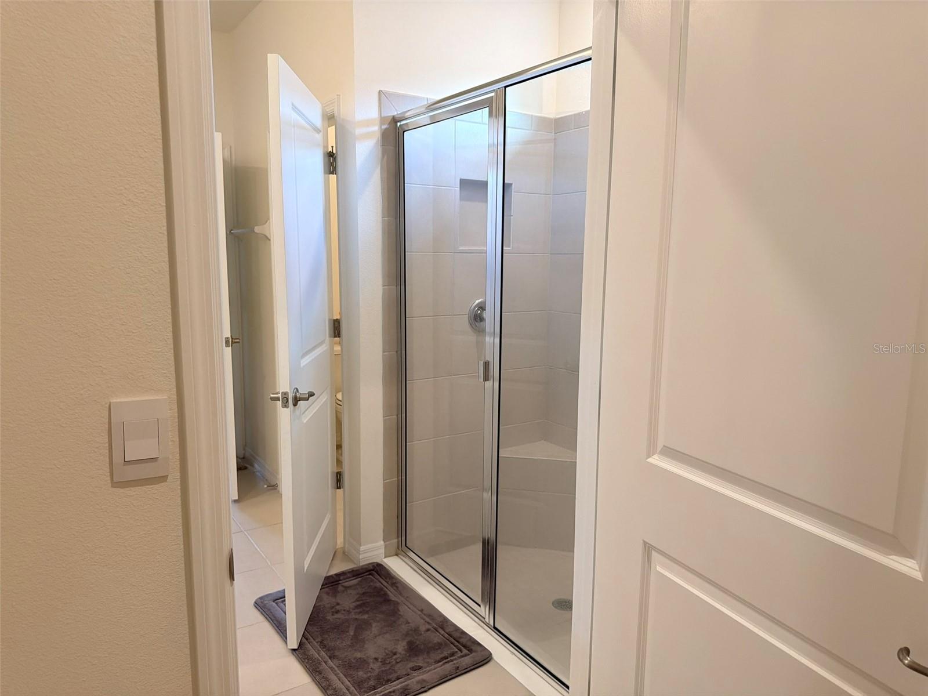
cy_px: 348
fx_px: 643
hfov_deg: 71.6
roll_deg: -0.7
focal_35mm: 24
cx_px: 464
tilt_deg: -8.2
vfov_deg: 56.8
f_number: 1.78
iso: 200
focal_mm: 6.76
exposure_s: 1/120
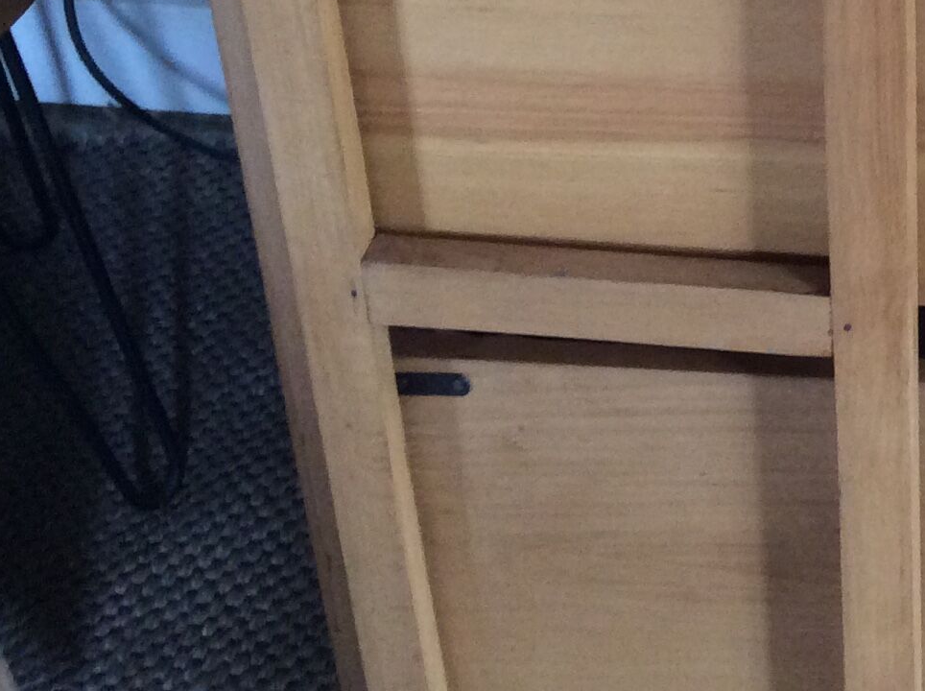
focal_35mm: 86
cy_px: 8
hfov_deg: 21.3
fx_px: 2295
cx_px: 1100
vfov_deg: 16.8
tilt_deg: -40.4
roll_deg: -0.8
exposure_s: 1/25
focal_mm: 3.3
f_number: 2.4
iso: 125
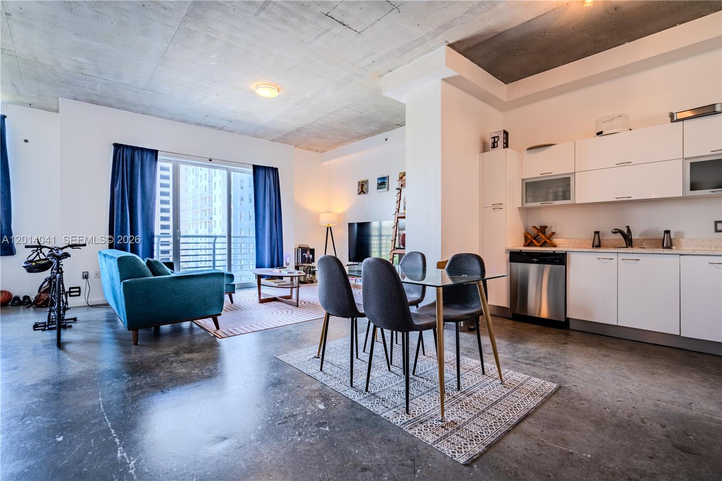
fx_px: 321
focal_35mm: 16
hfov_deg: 96.7
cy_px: 240
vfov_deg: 73.7
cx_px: 361
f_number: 6.3
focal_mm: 16
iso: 160
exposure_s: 1/320
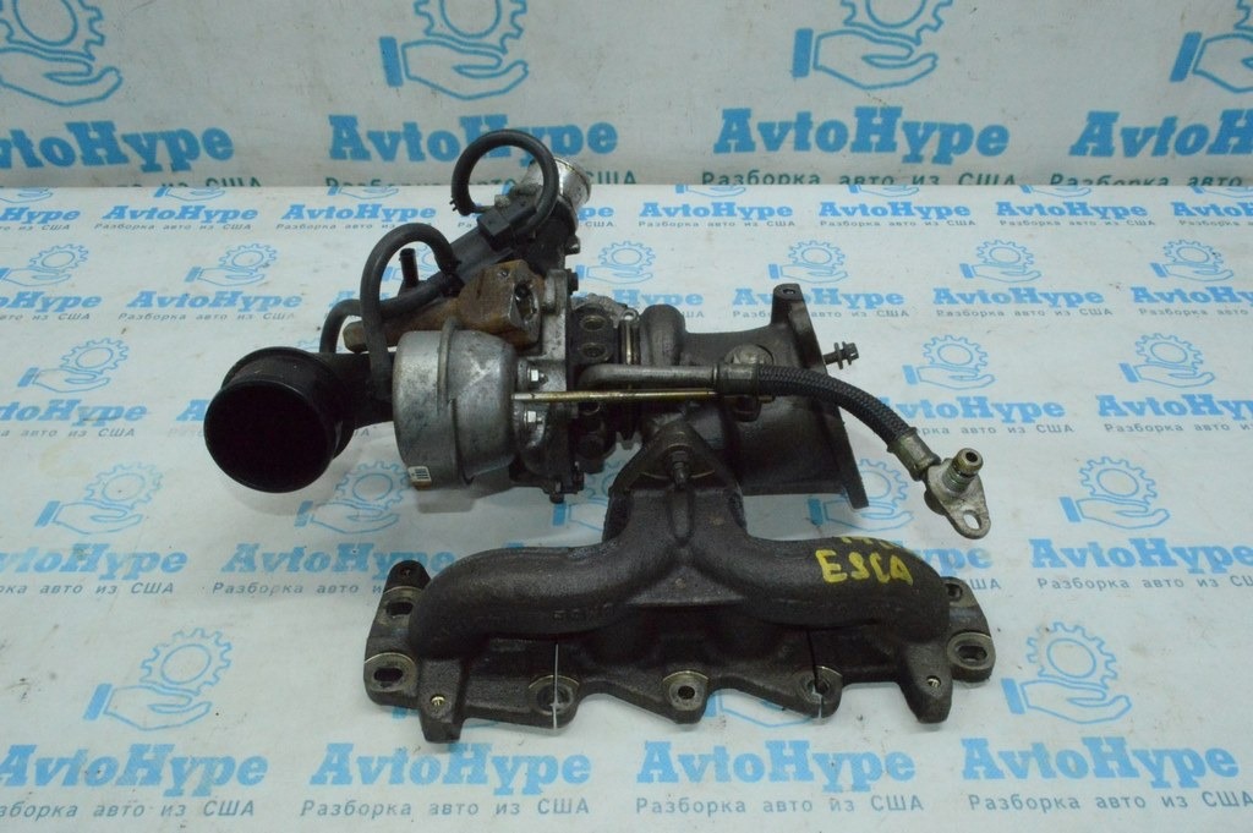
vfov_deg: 47.9
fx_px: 939
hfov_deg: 67.4
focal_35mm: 27
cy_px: 416
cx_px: 626
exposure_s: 1/60
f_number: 22
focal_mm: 18
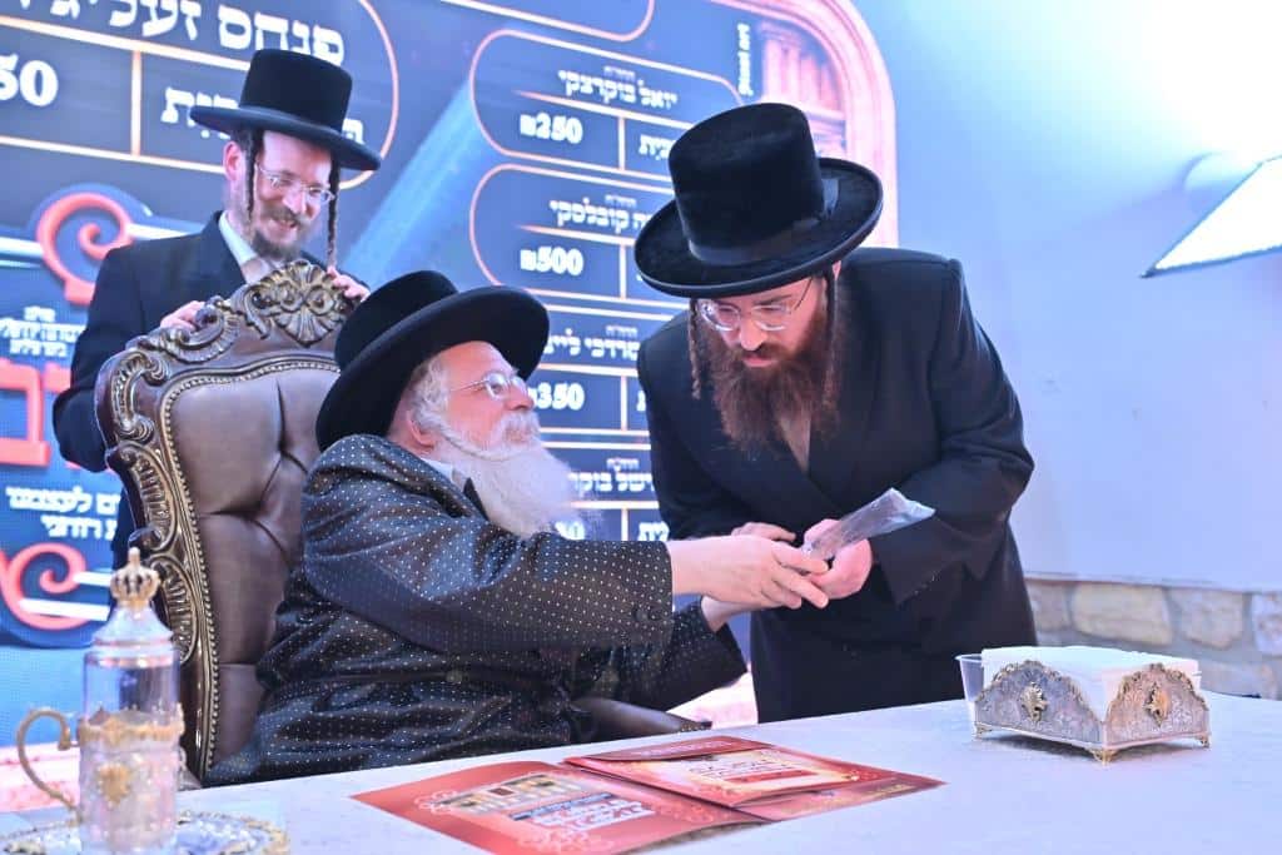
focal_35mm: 36
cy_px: 428
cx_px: 641
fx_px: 1282
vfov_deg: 36.9
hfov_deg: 53.1
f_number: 4
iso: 1000
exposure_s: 1/125
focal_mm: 36
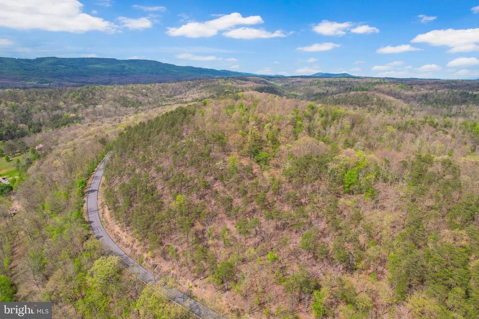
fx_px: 293
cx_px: 240
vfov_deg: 57.2
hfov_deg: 78.6
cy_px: 160
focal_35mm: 22
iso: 110
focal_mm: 8.38
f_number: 2.8
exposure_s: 1/125
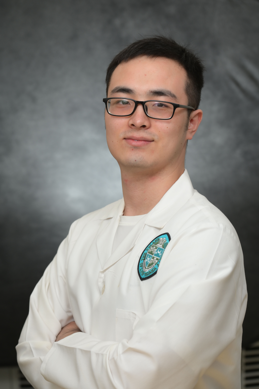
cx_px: 130
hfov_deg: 16.1
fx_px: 918
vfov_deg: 23.9
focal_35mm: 85
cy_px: 194
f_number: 5
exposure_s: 1/160
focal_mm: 85
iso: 320
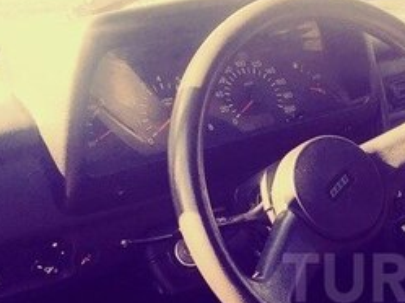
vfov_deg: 18.7
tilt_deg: -26.3
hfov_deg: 23.7
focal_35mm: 77
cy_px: 278
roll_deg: -0.4
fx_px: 900
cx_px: 449
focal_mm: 4.15
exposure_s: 1/159
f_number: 2.2
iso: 25
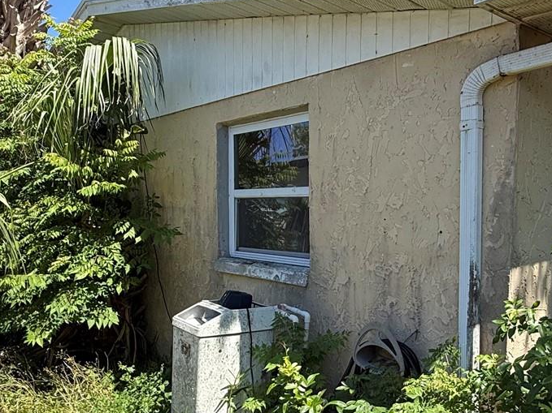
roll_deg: +0.8
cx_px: 272
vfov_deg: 42.8
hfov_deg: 55.4
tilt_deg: -4.3
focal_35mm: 33
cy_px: 244
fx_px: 526
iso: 50
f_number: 2.2
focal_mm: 2.22
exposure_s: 1/658
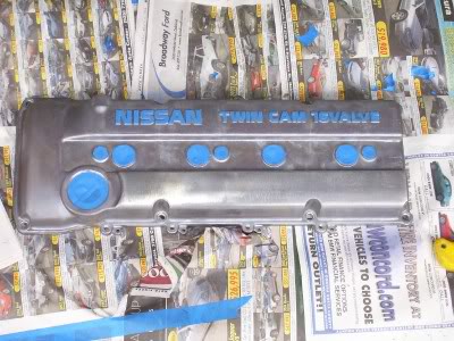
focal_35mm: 82
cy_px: 170
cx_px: 227
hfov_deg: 23.8
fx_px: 1075
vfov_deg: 18.0
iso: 125
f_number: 4.1
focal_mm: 13.5
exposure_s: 1/90
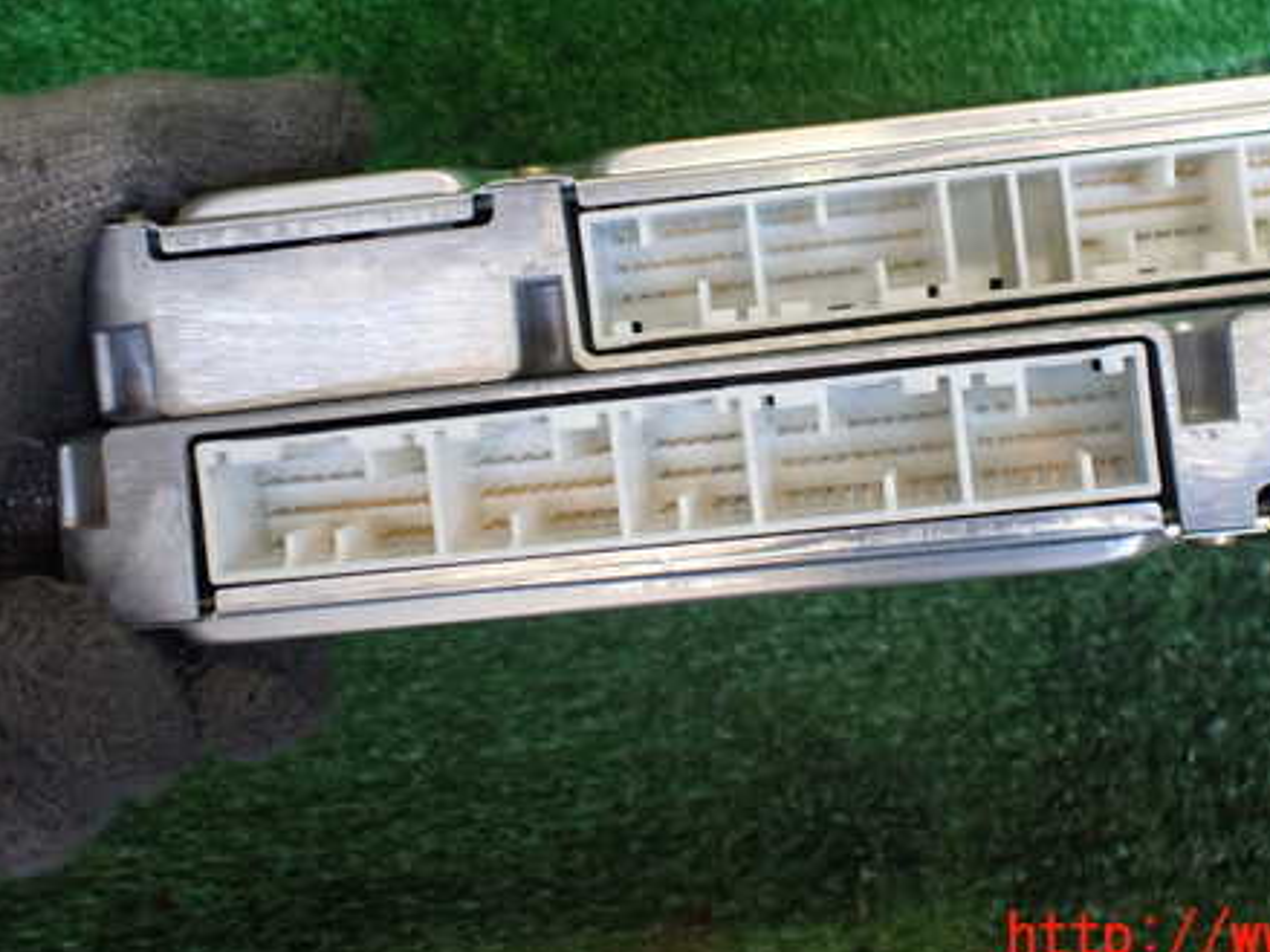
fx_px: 1504
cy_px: 324
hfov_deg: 45.4
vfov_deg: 34.8
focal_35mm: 41
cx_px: 793
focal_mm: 5.4
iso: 320
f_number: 2.3
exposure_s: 1/125
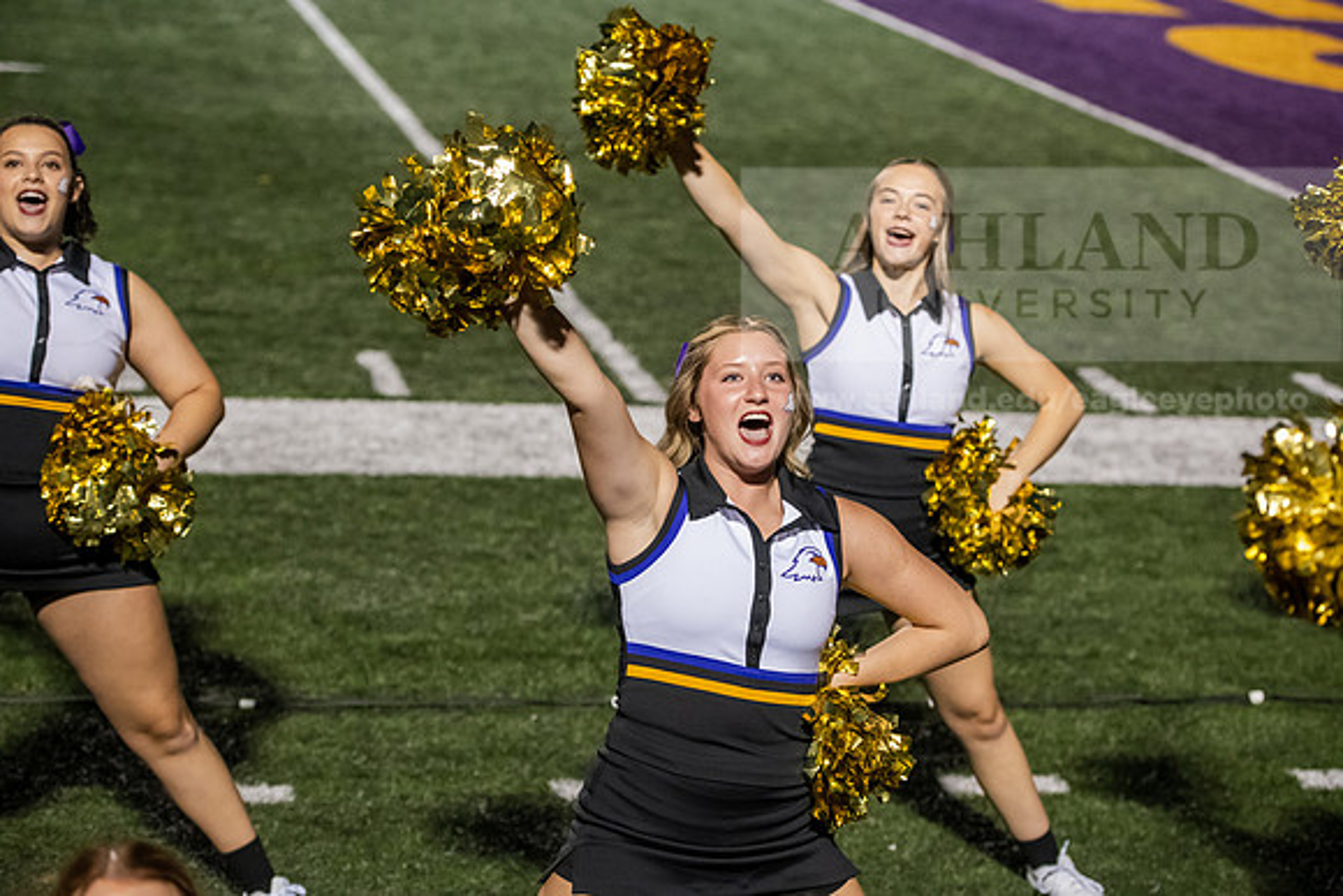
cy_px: 448
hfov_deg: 23.9
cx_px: 672
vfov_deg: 16.1
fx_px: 3172
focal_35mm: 85
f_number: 3.5
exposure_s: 1/500
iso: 4000
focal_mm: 85
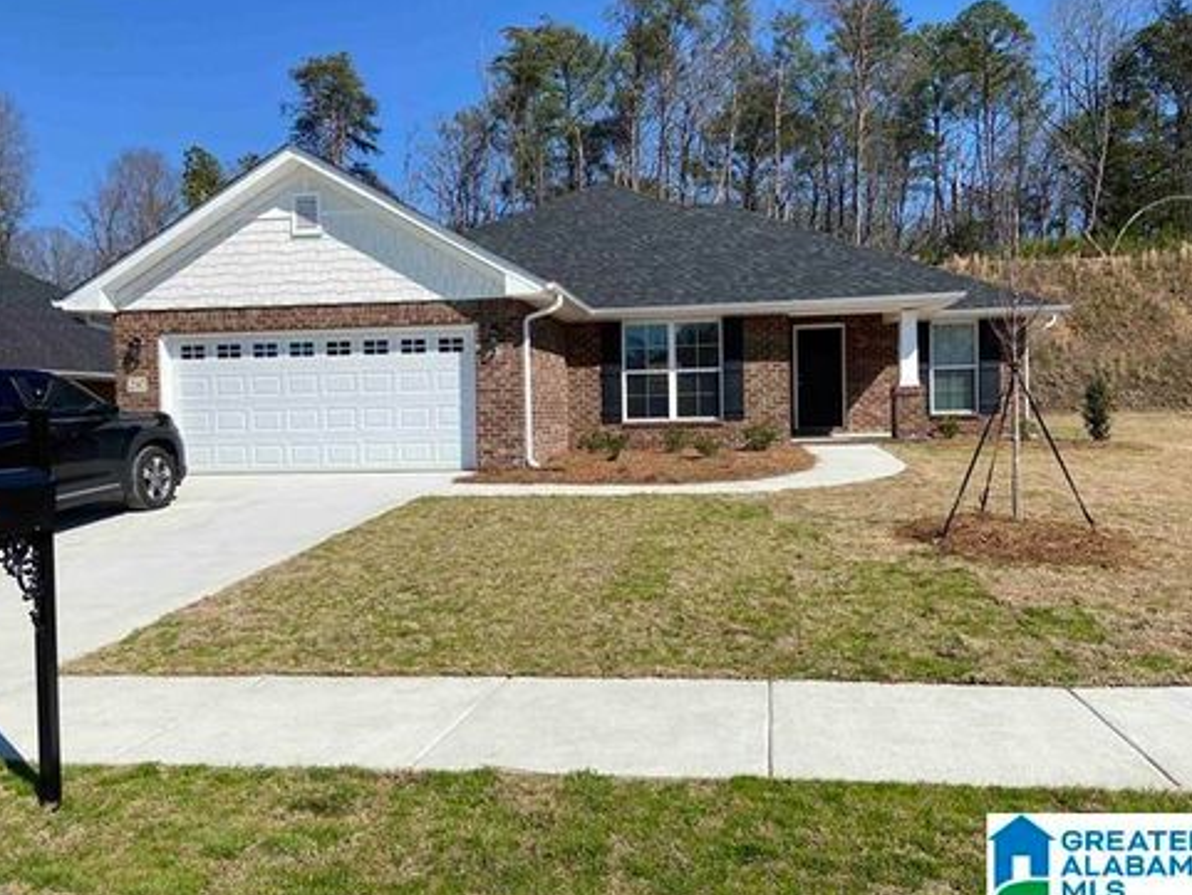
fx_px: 930
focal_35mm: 27
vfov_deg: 51.4
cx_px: 600
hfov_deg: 65.3
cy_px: 438
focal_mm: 4.25
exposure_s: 1/4808
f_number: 1.8
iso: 32
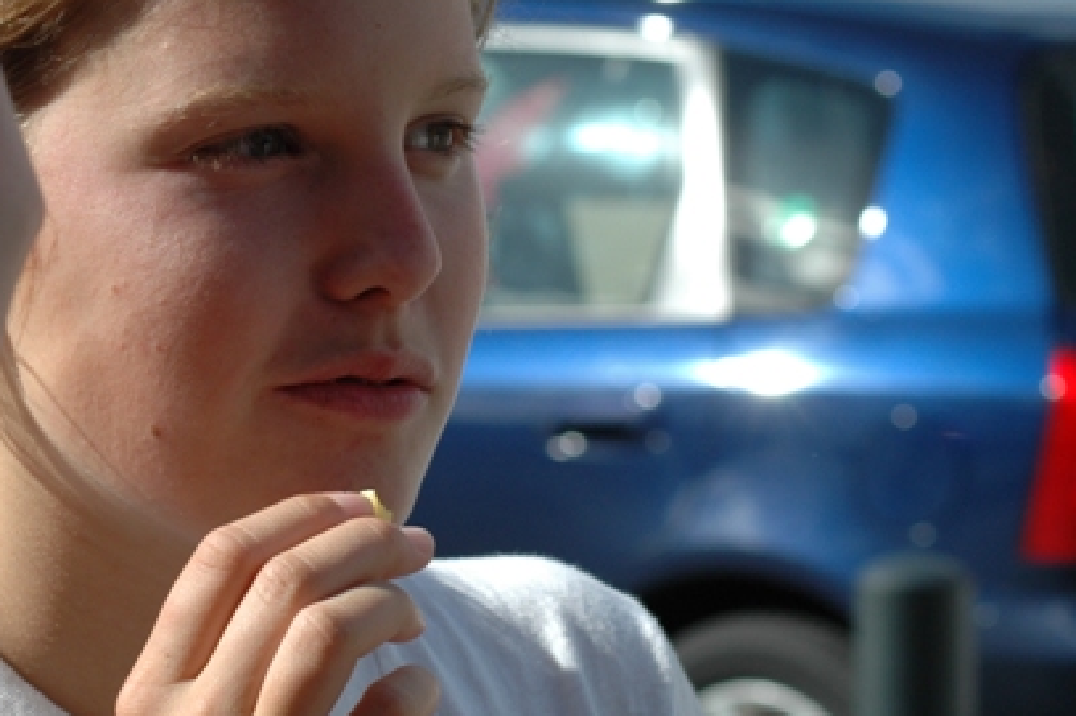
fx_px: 4929
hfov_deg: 12.4
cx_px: 362
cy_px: 254
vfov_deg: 8.3
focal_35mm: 165
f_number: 10
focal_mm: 70
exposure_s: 1/400
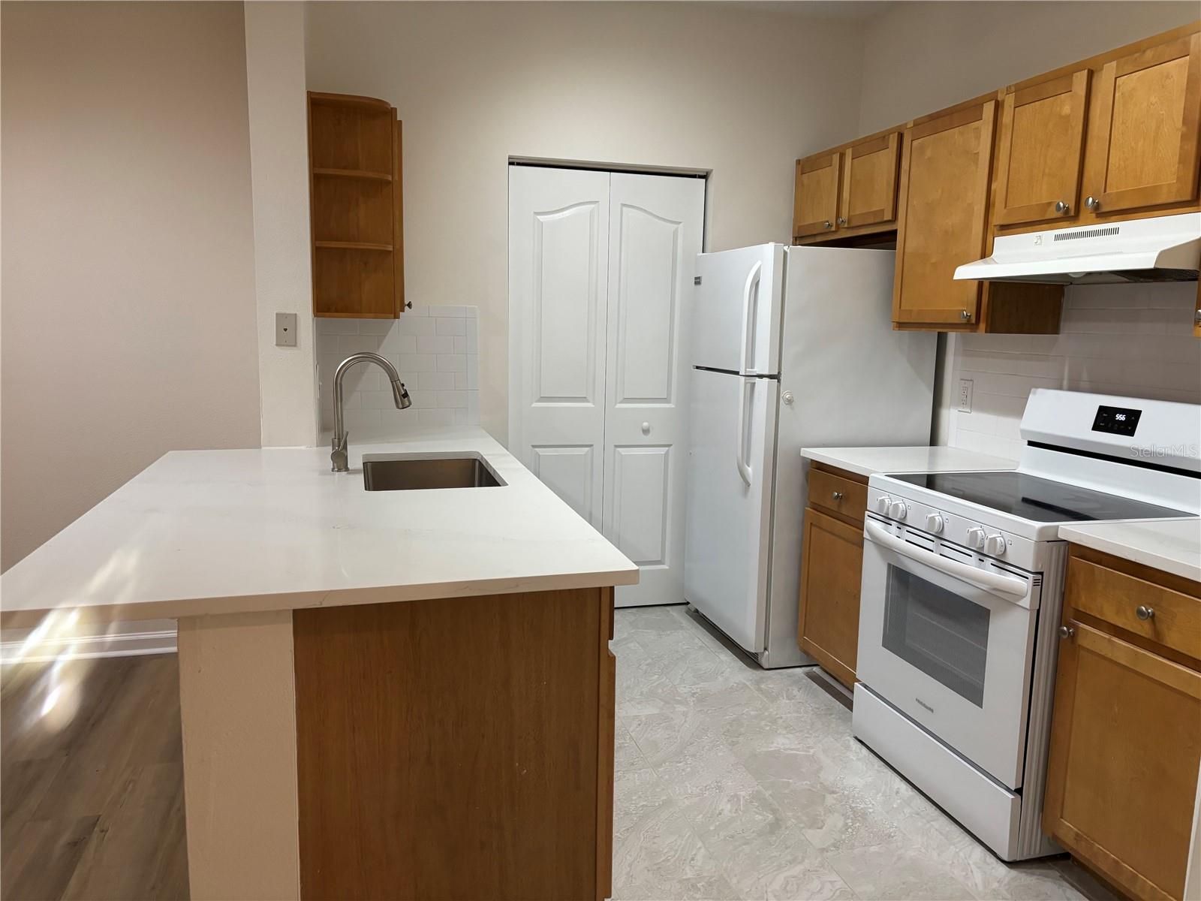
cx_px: 600
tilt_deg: -9.1
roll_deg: -1.9
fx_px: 902
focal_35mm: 26
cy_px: 450
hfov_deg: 67.3
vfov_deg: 53.1
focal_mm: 5.96
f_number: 1.6
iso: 200
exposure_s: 1/60
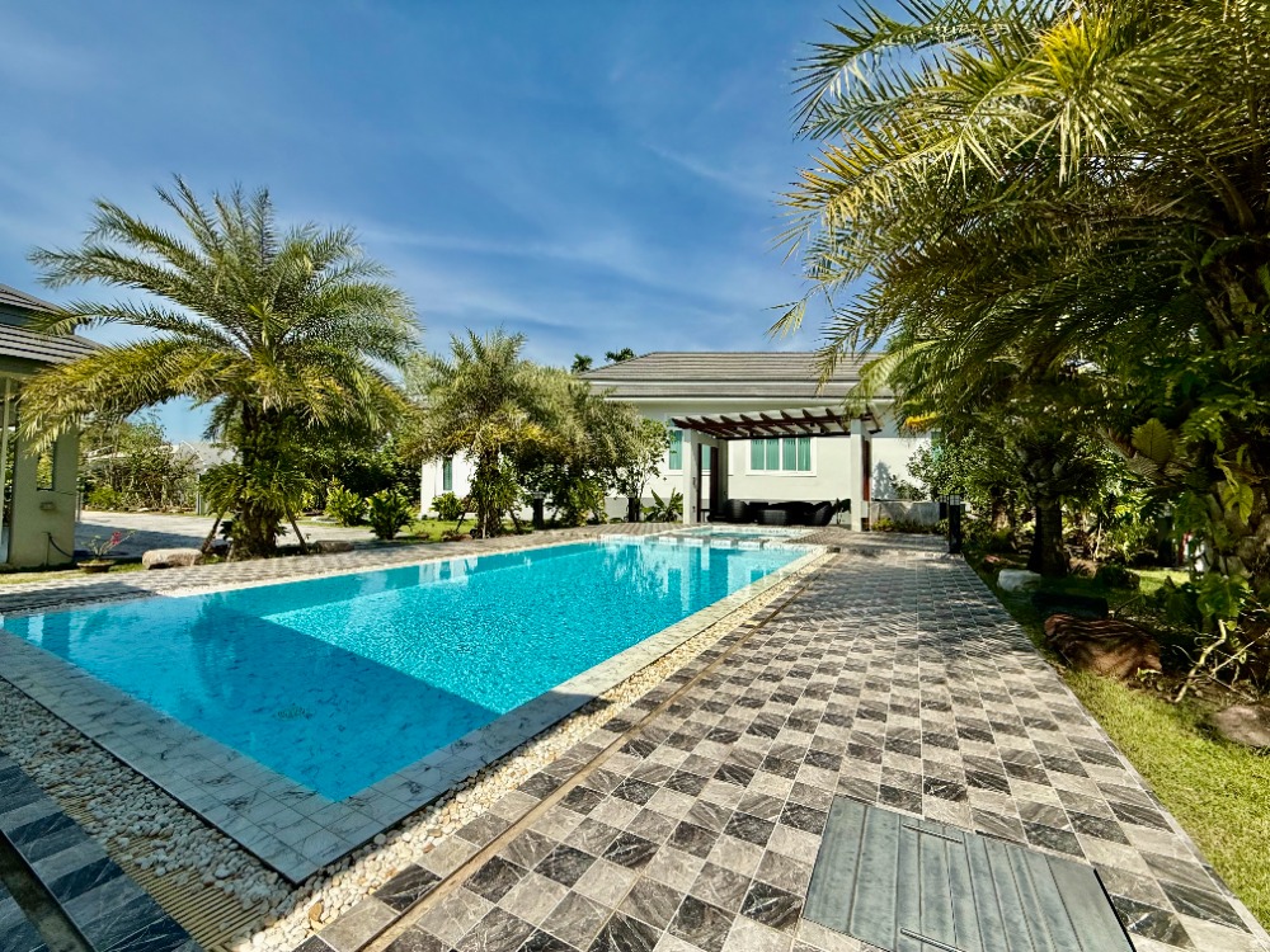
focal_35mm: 14
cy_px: 476
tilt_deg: +2.2
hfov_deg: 102.1
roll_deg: -0.9
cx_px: 635
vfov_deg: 85.7
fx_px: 514
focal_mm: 2.22
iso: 50
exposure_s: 1/5155
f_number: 2.2
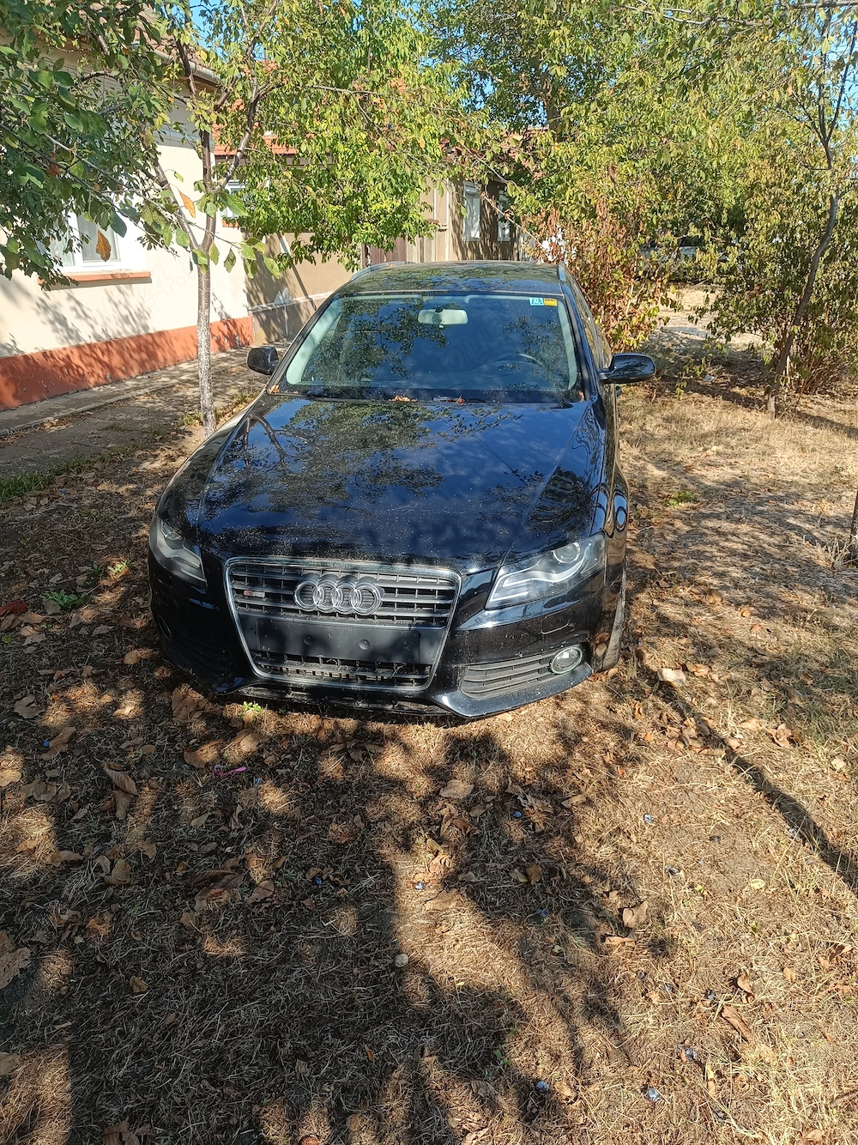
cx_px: 429
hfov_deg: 56.8
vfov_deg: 71.6
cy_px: 572
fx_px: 793
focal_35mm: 24
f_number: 1.88
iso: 51
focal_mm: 5.59
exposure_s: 1/441
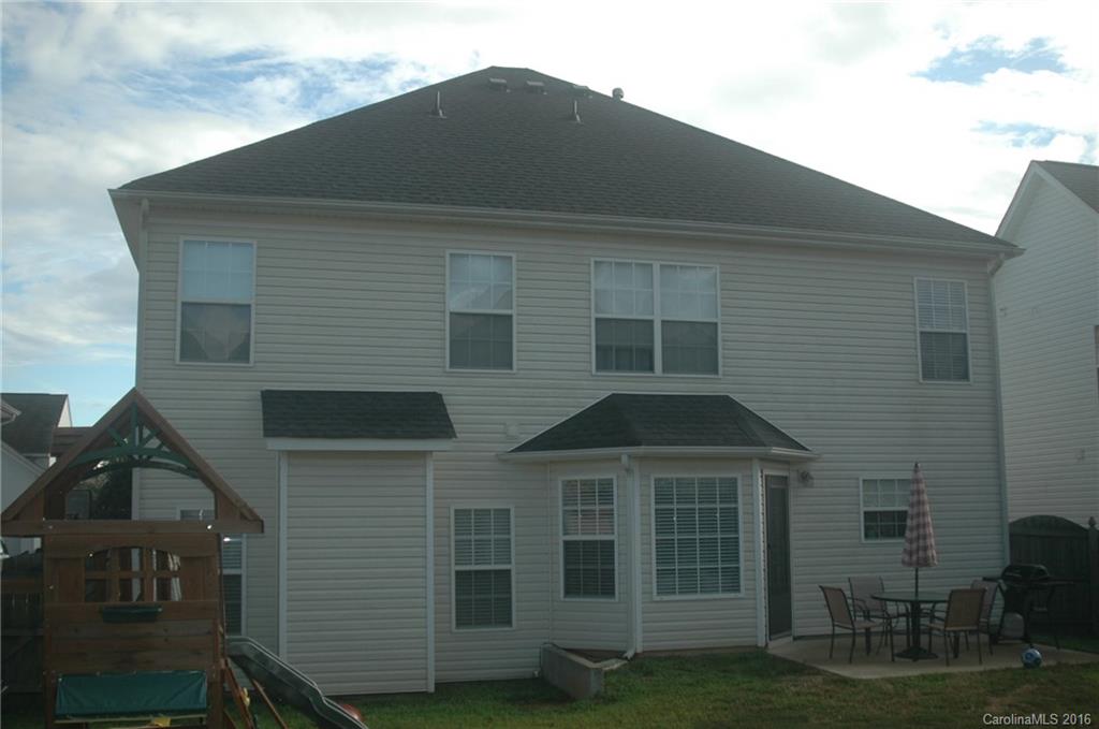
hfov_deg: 35.1
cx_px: 550
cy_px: 364
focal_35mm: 57
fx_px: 1737
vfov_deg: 23.7
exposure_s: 1/400
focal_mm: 38
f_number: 4.2
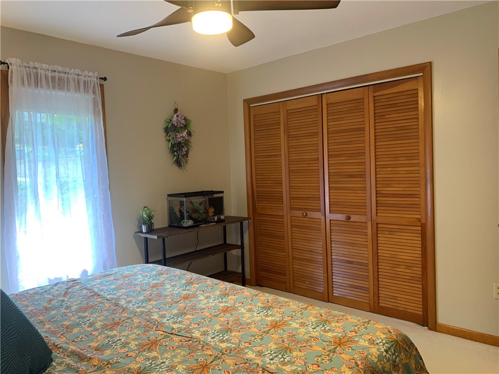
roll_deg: +2.8
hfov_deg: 67.3
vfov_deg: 53.1
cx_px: 250
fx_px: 375
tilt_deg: -2.8
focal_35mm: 26
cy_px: 187
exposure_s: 1/60
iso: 160
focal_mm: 4.25
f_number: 1.8
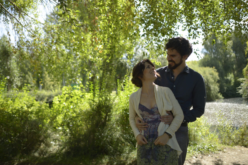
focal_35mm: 28
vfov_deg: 46.5
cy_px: 82
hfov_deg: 65.4
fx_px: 193
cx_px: 124
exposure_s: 1/640
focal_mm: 28
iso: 100
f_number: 2
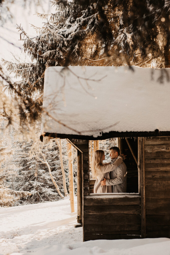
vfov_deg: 39.6
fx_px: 355
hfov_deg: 26.9
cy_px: 128
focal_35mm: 50
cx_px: 85
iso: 400
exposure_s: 1/400
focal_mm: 50
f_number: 2.8
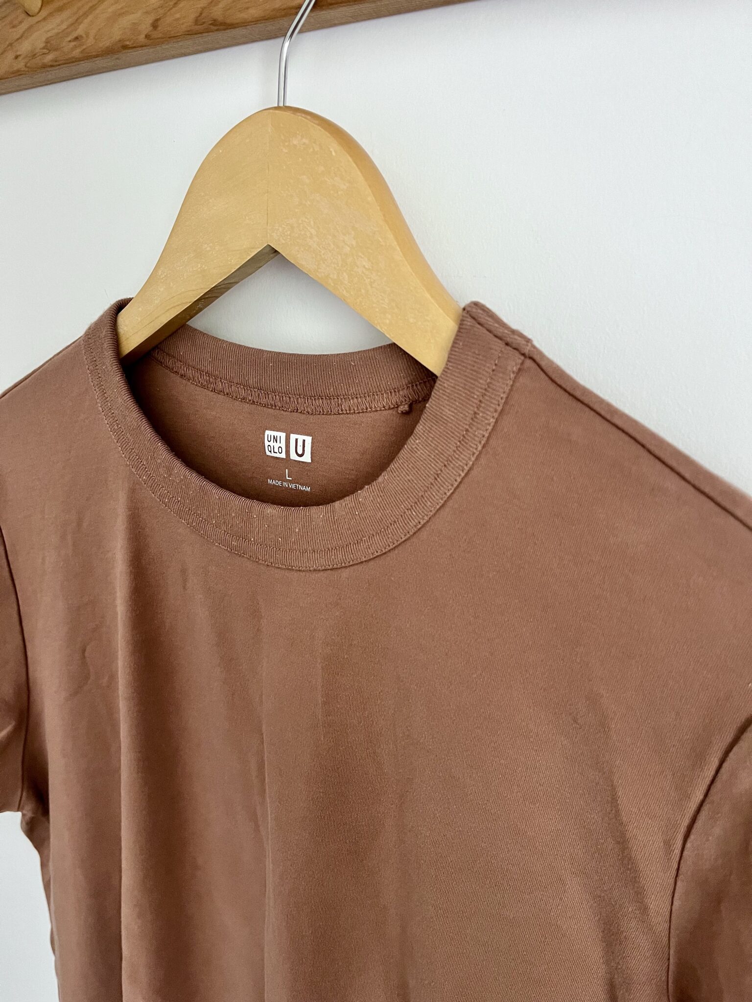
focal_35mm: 26
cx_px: 376
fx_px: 753
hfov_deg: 53.1
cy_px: 501
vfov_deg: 67.3
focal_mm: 5.1
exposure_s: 1/60
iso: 400
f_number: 1.6
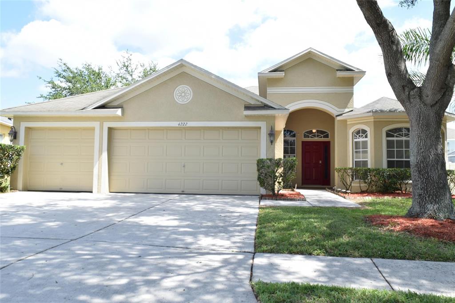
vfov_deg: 47.9
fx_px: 341
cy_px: 152
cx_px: 228
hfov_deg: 67.4
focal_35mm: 27
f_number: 11
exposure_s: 1/100
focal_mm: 18
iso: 200
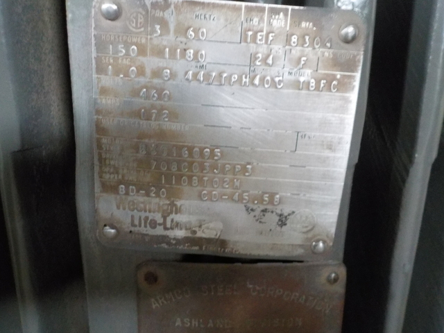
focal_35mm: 30
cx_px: 222
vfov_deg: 46.8
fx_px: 385
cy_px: 166
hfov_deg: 60.0
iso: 800
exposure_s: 1/10
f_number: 3.3
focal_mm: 4.1
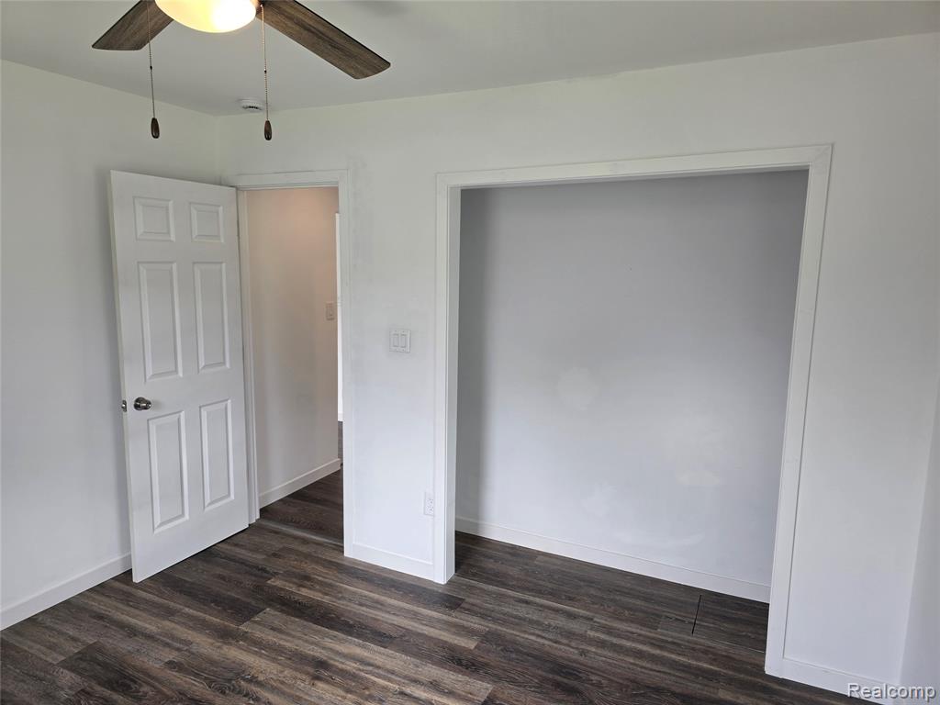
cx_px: 470
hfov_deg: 73.9
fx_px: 625
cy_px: 352
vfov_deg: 58.9
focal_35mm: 23
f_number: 1.7
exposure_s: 1/60
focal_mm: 6.3
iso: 32
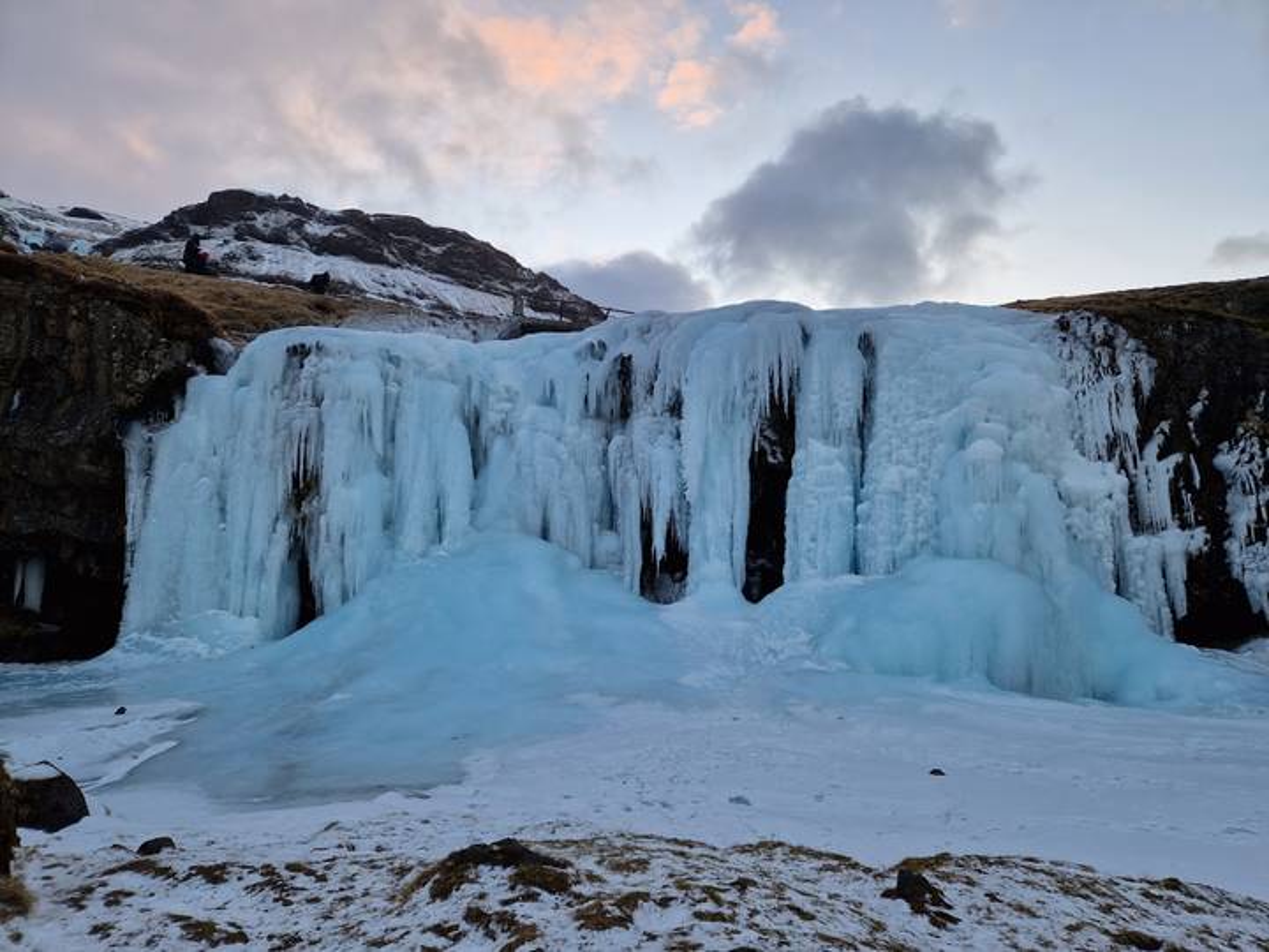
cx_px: 634
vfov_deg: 58.9
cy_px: 476
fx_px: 843
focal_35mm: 23
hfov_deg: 73.9
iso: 50
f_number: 1.8
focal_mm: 5.4
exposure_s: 1/180
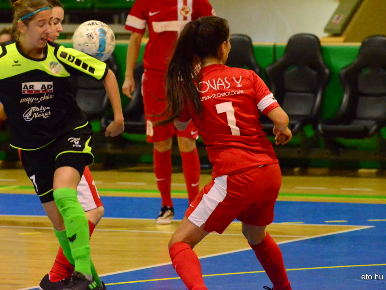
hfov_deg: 6.1
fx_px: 3646
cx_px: 174
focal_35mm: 327
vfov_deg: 4.5
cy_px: 145
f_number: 5.6
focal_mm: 200
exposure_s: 1/400
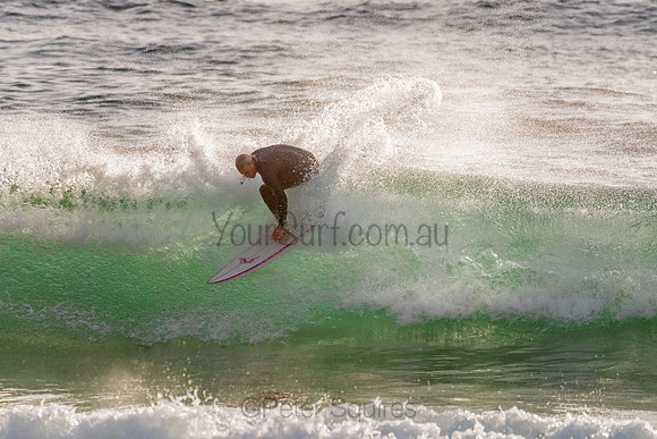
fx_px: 11187
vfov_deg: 2.2
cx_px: 320
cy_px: 213
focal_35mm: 613
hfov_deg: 3.4
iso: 200
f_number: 5.6
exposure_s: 1/2000
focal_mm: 500
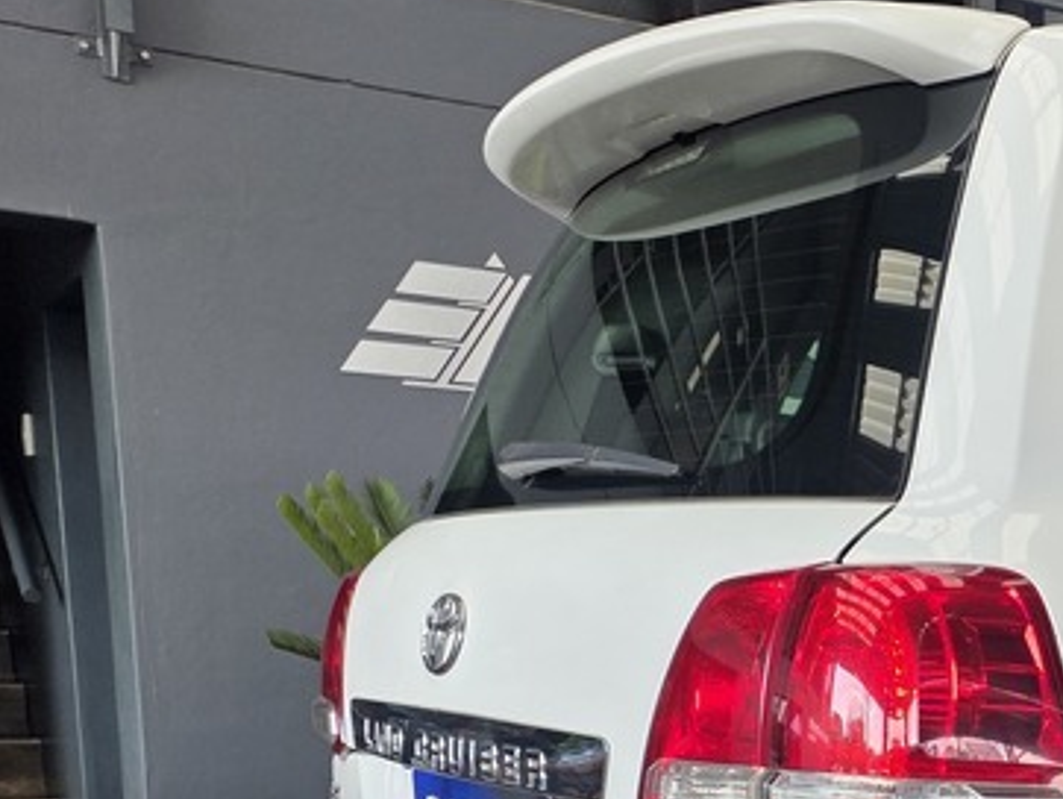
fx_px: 1997
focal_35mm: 65
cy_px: 893
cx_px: 1427
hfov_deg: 25.2
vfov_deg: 21.4
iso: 80
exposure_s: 1/180
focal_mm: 6.25
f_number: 1.7
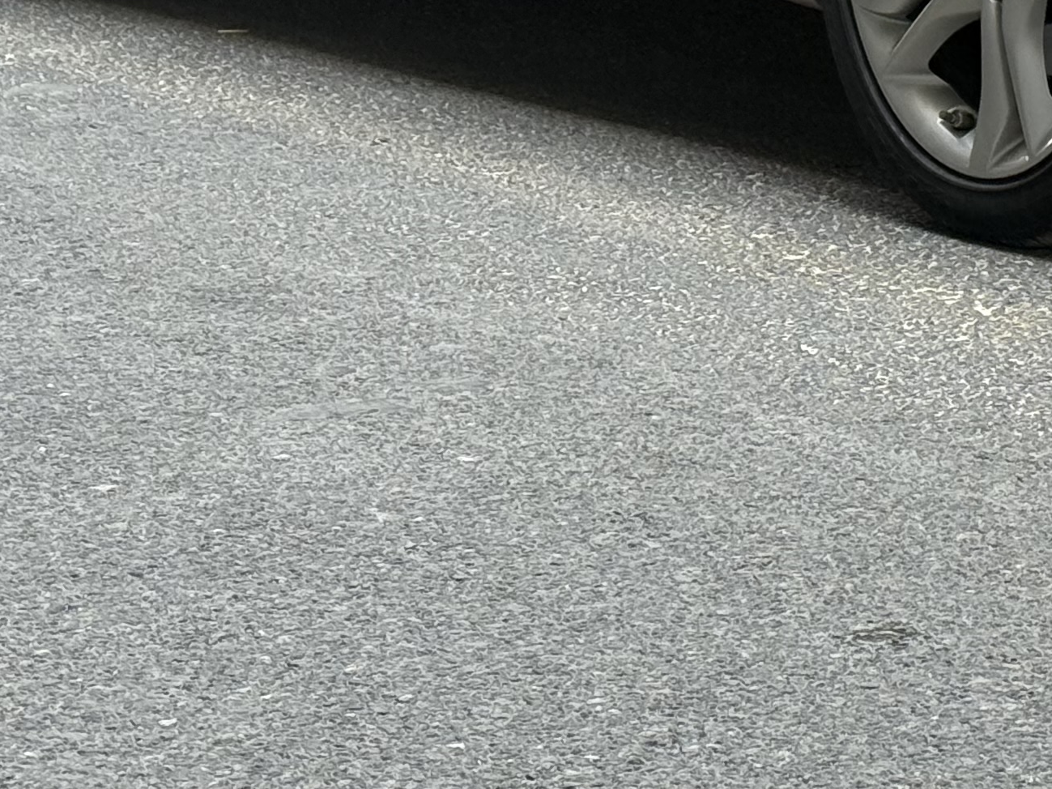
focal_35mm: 149
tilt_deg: -1.6
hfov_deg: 13.0
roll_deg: +0.9
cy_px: -428
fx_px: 4528
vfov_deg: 9.6
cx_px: 1190
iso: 125
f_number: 1.78
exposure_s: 1/236
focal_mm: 6.76
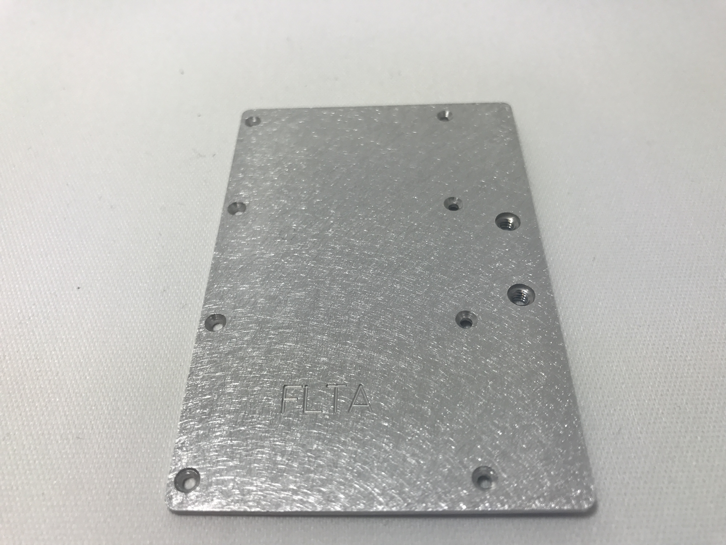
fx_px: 587
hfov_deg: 63.4
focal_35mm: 28
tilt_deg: -51.8
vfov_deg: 49.7
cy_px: 272
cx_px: 363
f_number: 1.8
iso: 20
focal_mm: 3.99
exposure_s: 1/158
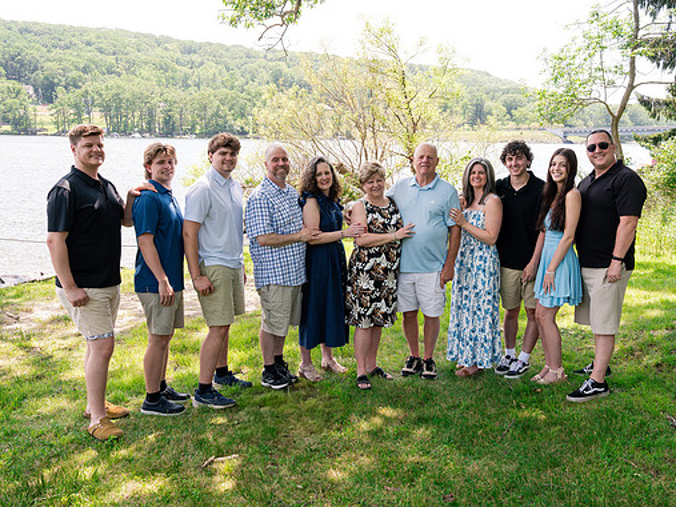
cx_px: 367
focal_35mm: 33
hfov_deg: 55.3
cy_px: 250
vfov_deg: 42.9
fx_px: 644
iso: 640
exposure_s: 1/250
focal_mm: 30
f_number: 8
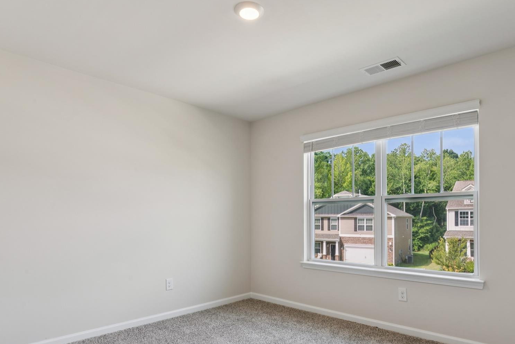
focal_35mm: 23
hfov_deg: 76.5
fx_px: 327
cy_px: 218
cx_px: 272
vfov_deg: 54.8
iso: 100
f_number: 13
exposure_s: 1/4
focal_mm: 16.6
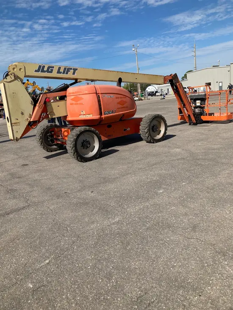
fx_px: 251
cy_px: 155
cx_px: 116
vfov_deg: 63.4
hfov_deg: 49.8
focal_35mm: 28
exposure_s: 1/3247
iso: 20
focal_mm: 3.99
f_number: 1.8
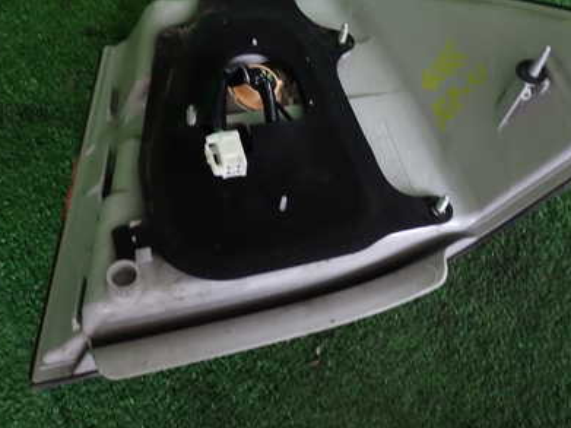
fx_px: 759
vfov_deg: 31.2
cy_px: 140
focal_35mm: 46
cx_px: 393
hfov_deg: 40.6
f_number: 2.3
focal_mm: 5.4
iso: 160
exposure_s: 1/60
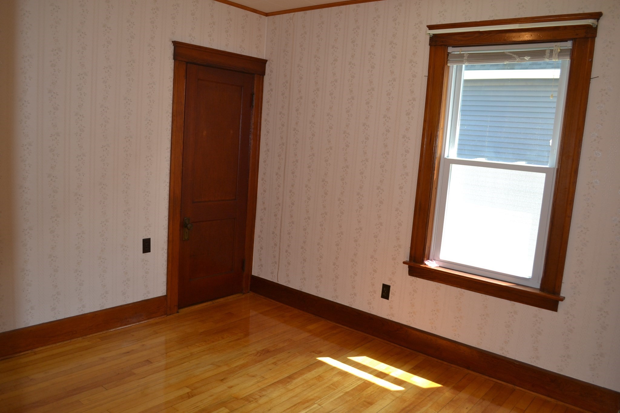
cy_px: 206
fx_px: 465
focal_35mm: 27
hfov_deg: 67.4
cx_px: 310
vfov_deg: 47.9
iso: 360
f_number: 3.5
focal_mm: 18
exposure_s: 1/125
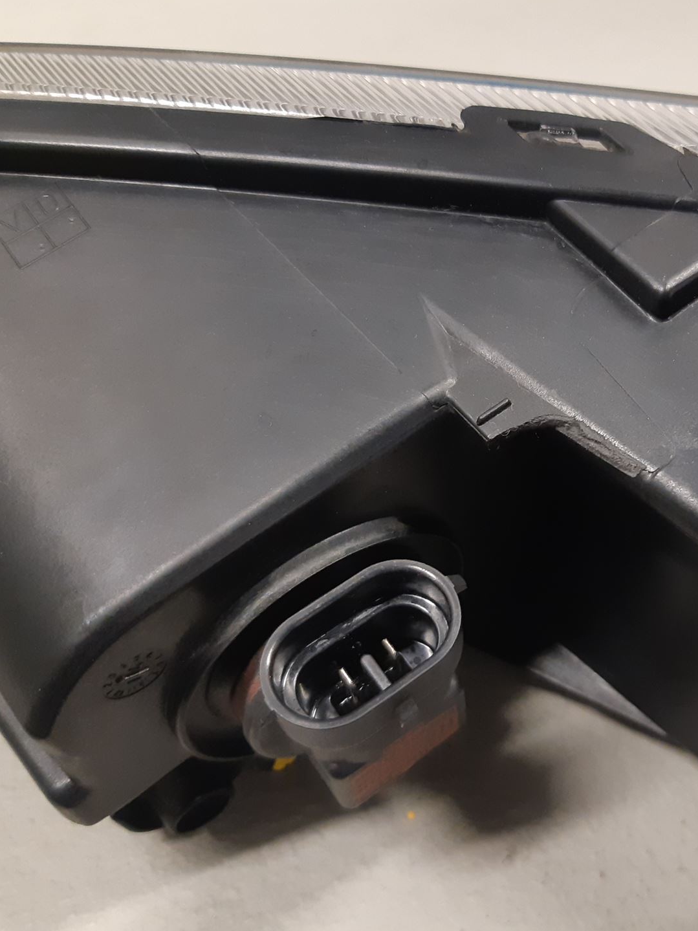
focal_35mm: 37
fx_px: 995
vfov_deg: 50.1
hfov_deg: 37.8
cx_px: 516
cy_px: 479
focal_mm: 3.93
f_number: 1.7
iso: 200
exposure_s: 1/50
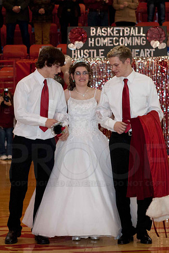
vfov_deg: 27.0
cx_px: 84
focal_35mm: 75
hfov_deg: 18.2
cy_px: 126
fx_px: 527
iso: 500
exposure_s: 1/50
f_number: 4
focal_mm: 50
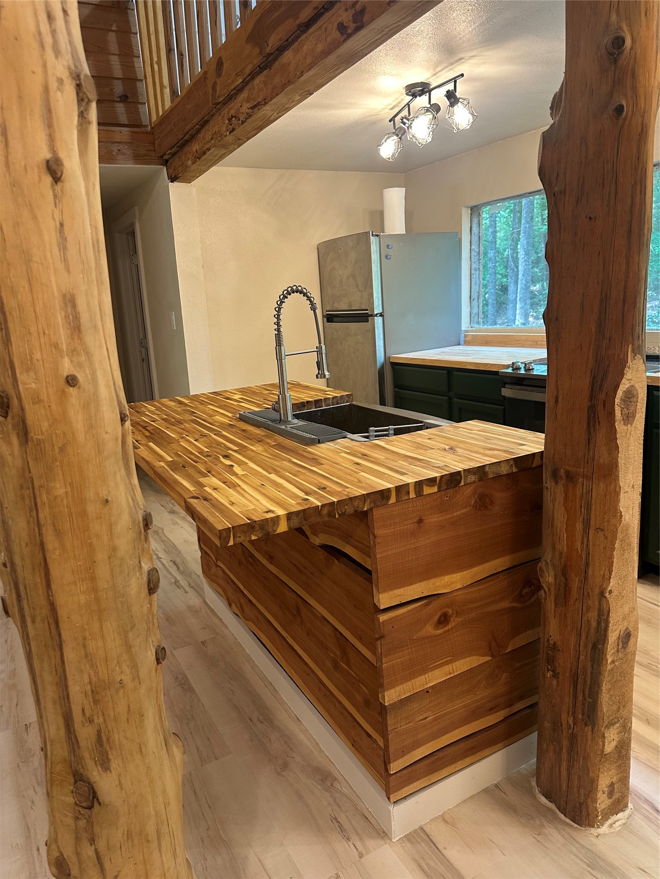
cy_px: 440
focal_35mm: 24
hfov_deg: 56.8
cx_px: 330
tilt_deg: -12.6
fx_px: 610
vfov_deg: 71.6
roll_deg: +4.4
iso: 200
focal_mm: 6.86
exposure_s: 1/60
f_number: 1.78
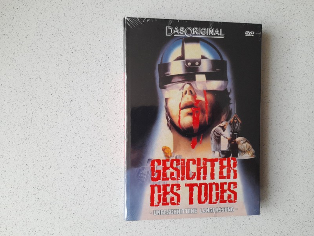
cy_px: 118
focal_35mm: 25
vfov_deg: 54.9
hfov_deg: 69.4
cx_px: 157
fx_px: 227
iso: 125
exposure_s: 1/50
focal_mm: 4.6
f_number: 2
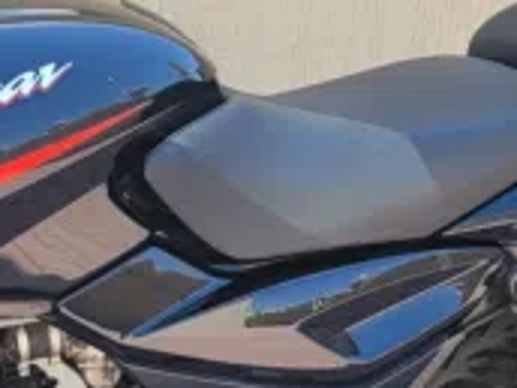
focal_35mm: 97
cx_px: -24
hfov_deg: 19.5
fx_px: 1449
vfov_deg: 15.2
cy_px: 289
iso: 40
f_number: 1.8
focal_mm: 5.4
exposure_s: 1/500
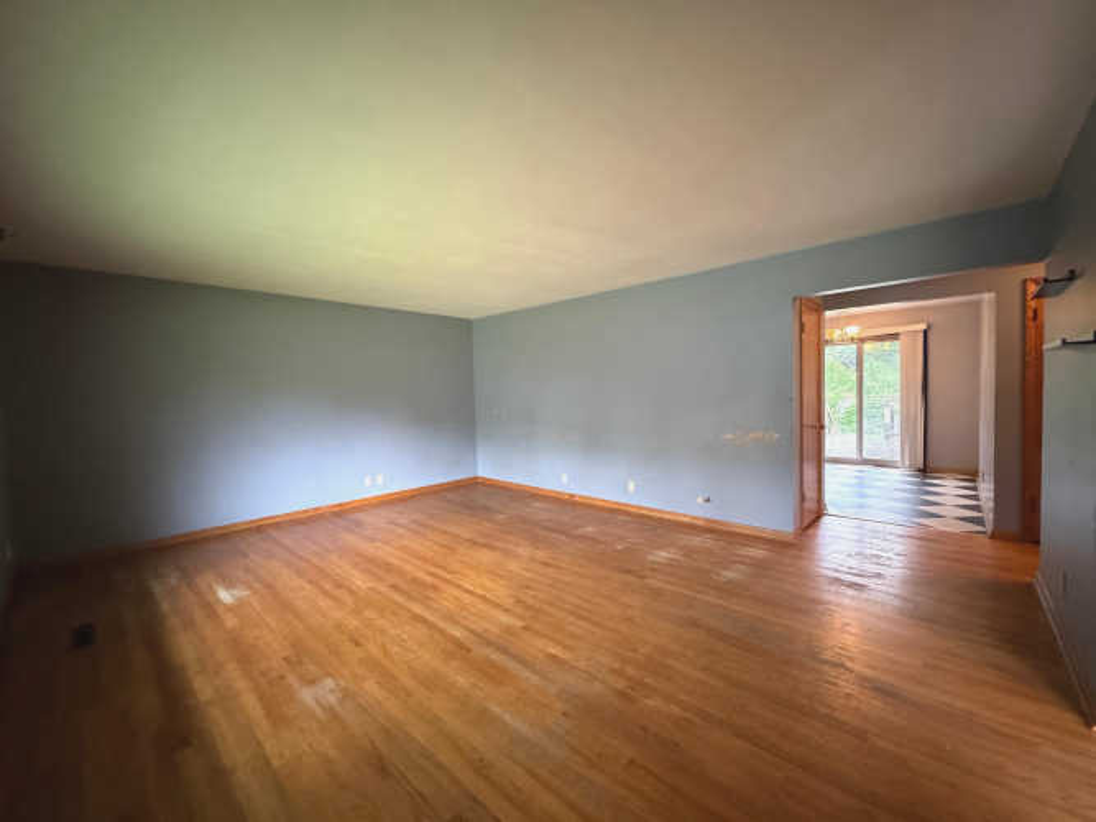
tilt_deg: -3.3
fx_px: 443
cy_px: 411
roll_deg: +1.2
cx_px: 548
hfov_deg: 102.1
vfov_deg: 85.7
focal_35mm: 14
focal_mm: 2.22
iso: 1250
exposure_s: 1/40
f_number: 2.2
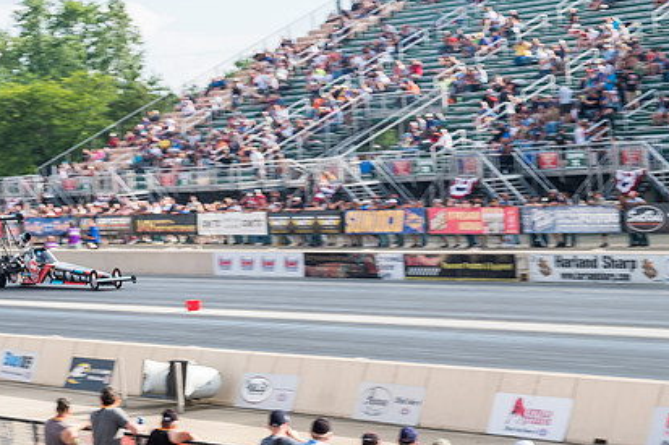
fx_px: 3028
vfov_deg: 8.4
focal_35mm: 163
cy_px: 231
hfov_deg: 12.6
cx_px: 248
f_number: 9
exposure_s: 1/200
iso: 400
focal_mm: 77.3
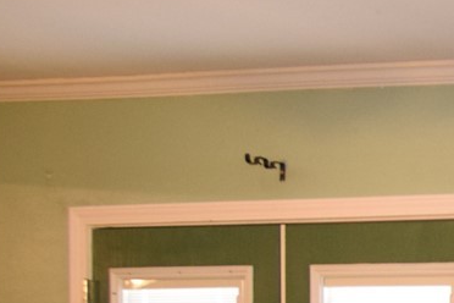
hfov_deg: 12.9
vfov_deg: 13.2
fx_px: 1190
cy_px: 525
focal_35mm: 94
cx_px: 1228
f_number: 2.8
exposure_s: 1/60
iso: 900
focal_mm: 11.5
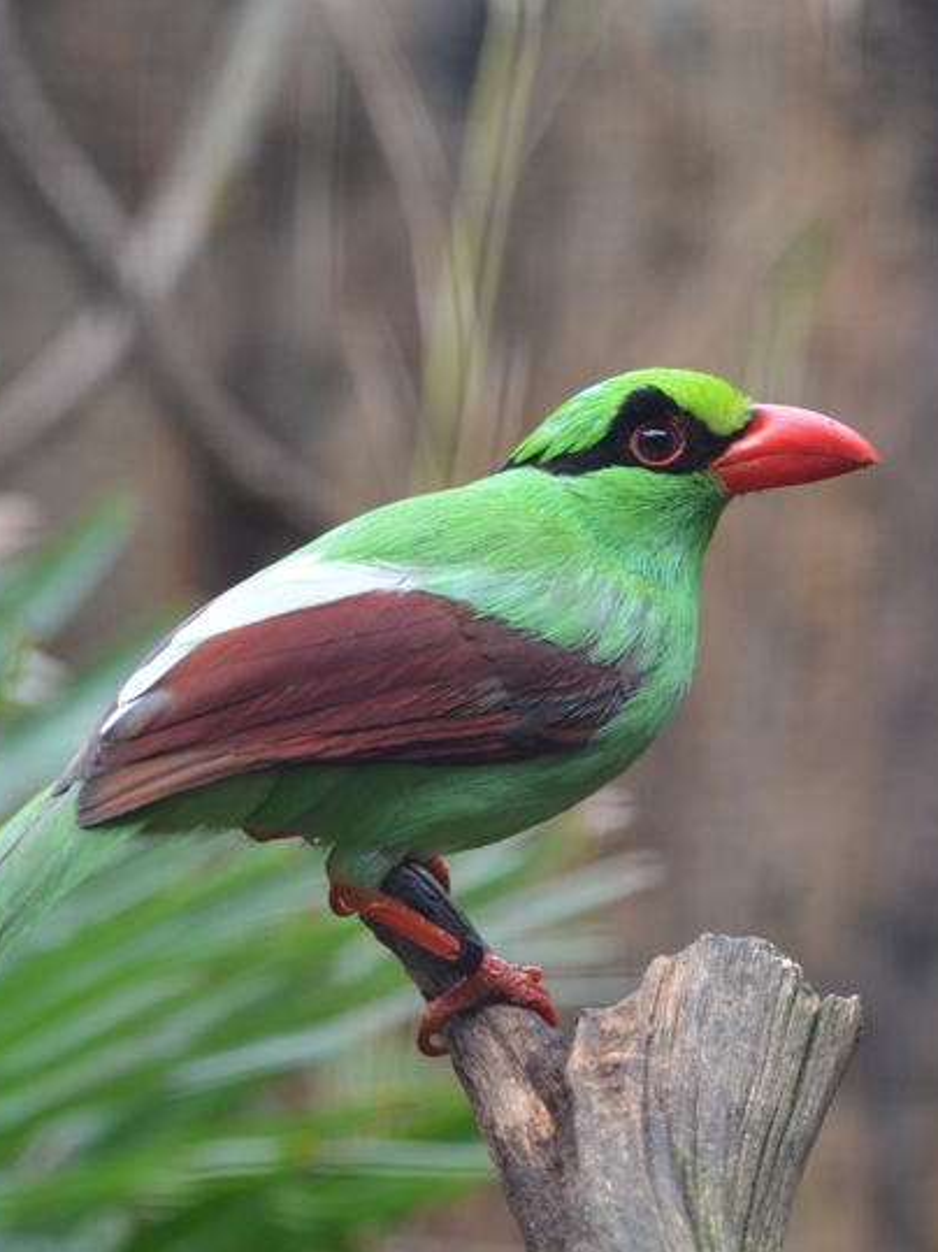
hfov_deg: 9.3
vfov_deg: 12.4
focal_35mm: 159
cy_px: 649
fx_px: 5747
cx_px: 434
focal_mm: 70
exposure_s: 1/80
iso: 800
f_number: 4.5
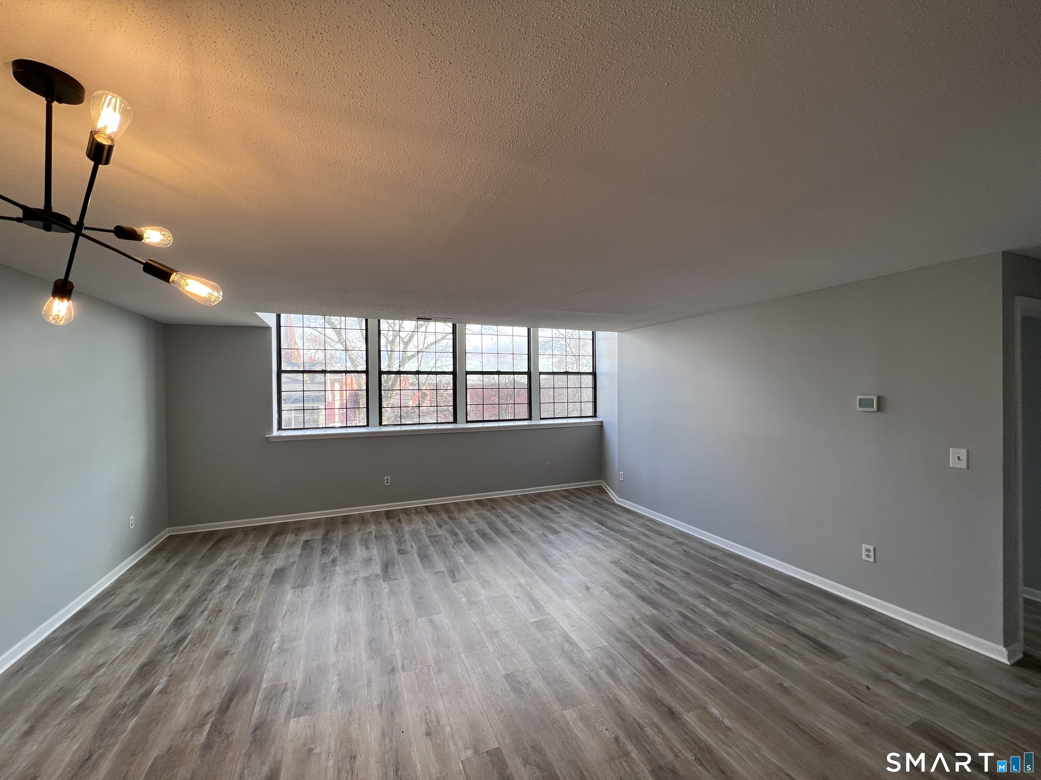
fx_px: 391
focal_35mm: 13
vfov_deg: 89.9
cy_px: 390
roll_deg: +0.2
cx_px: 520
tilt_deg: -0.3
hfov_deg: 106.2
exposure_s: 1/113
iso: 32
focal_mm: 1.57
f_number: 1.8
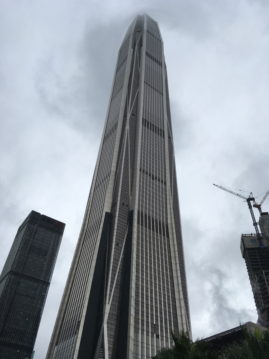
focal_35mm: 29
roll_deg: -2.6
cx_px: 134
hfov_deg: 48.2
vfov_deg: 61.7
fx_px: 300
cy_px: 180
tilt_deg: +43.8
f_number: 2.2
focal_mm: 4.15
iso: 25
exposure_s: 1/1131
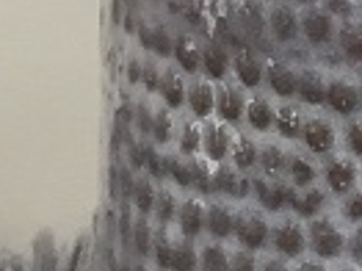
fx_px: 2978
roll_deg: -0.7
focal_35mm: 285
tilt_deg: -13.6
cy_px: -130
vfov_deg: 5.2
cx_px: 721
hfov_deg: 6.7
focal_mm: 3.3
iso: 80
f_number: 2.4
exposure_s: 1/33
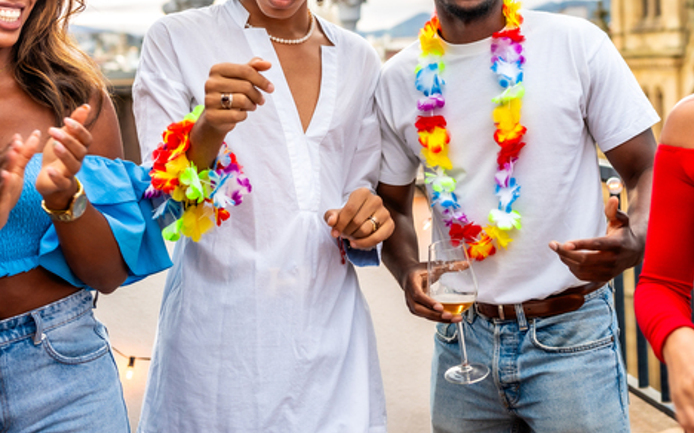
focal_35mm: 61
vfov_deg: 21.0
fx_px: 1153
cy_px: 85
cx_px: 346
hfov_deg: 33.5
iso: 320
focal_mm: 35
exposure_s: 1/250
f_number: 2.5
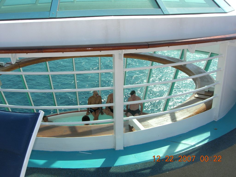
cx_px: 118
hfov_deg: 49.0
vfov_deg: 37.7
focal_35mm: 38
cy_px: 88
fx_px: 259
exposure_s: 1/442
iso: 64
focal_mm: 7.8
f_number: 4.8
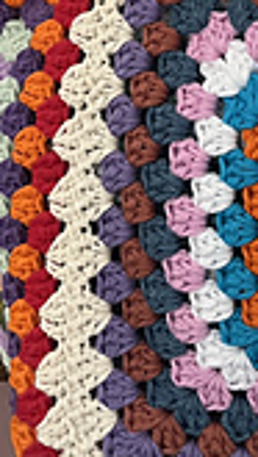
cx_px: 351
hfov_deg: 13.5
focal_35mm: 86
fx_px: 1044
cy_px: -22
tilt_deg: -15.7
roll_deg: +0.3
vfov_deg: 23.5
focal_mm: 5.1
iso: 500
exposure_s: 1/60
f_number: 1.6
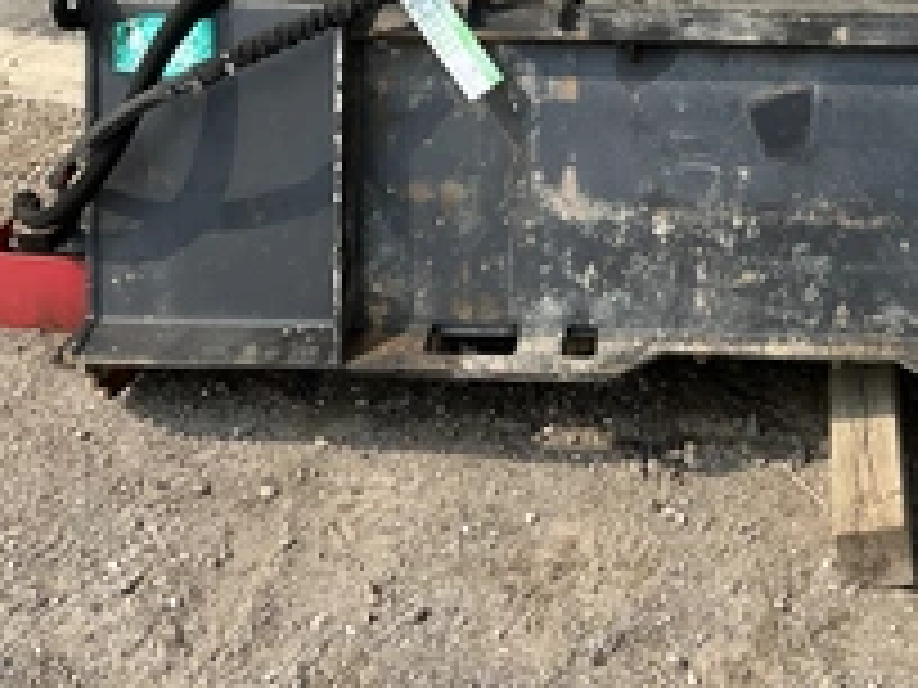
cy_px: 175
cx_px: 756
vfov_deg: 25.4
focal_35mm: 57
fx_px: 1512
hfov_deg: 32.7
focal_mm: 3
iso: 25
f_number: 1.8
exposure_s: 1/829
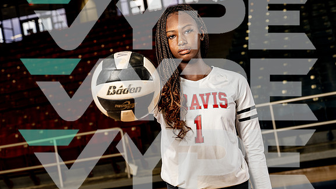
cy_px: 90
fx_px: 659
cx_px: 169
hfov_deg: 28.6
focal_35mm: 74
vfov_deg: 16.3
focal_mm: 70
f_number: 5.6
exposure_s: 1/250
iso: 640
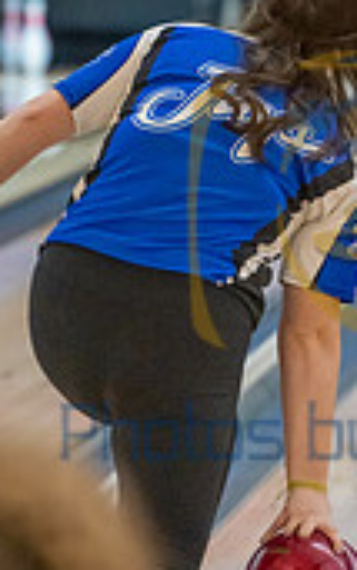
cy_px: 263
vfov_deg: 5.8
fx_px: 5646
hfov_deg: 3.6
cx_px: 364
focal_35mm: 363
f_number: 2.8
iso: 4000
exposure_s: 1/1000
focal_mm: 135
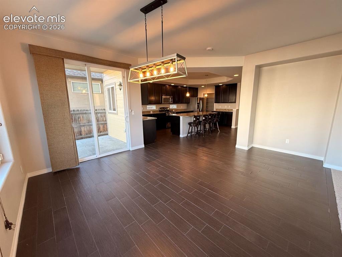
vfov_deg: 85.7
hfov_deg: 102.1
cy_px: 128
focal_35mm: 14
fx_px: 138
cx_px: 171
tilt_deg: -9.3
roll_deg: +1.2
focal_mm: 2.22
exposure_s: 1/120
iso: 200
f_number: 2.2
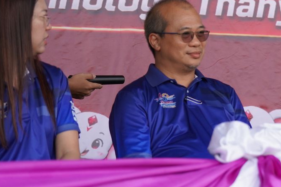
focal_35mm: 218
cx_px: 380
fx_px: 1701
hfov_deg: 9.3
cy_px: 11
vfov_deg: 6.3
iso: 500
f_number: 2.8
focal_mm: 70
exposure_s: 1/1600
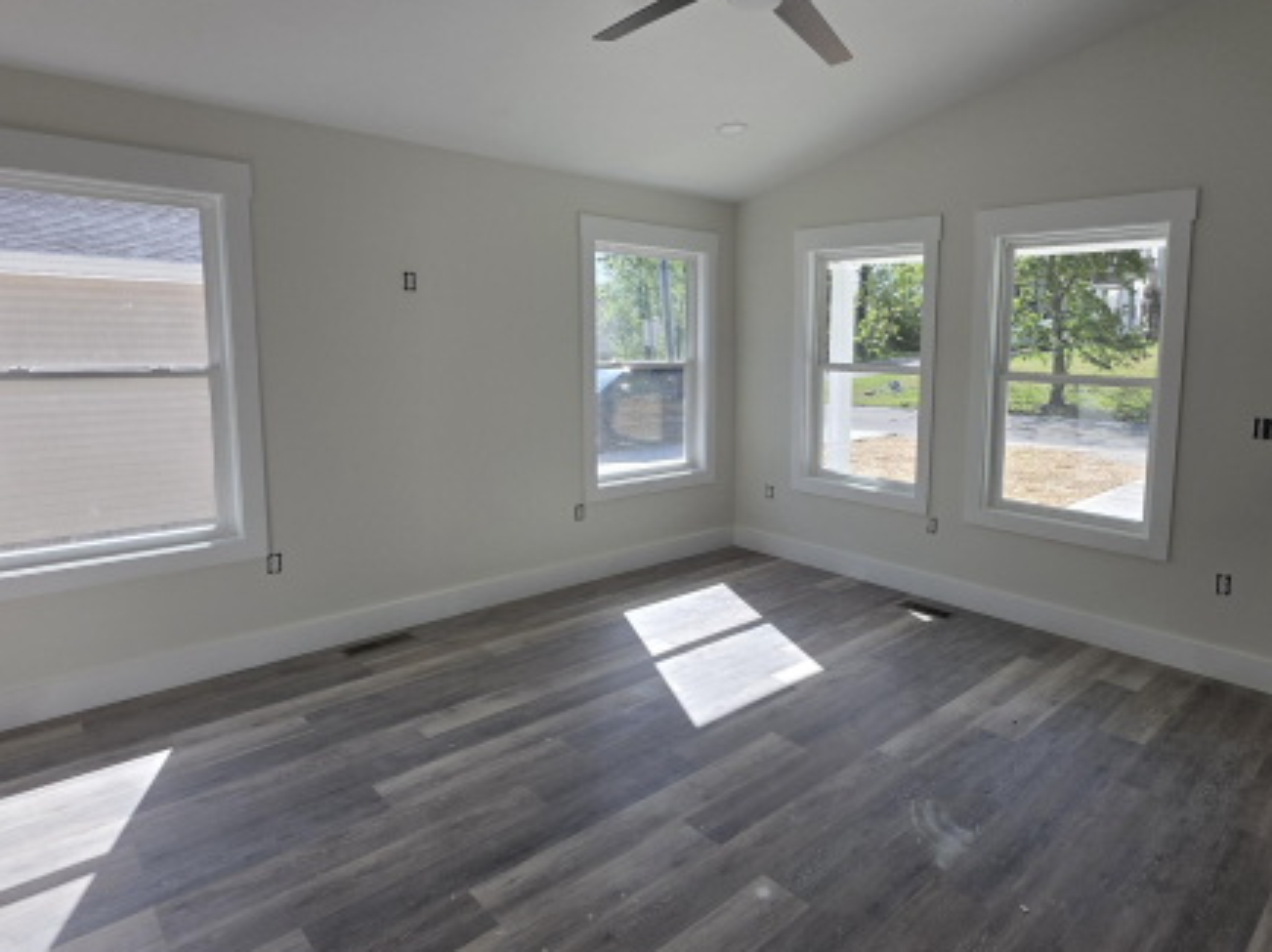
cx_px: 787
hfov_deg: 80.4
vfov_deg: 65.8
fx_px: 735
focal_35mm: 20
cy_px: 434
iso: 40
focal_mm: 2.2
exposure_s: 1/634
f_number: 1.9
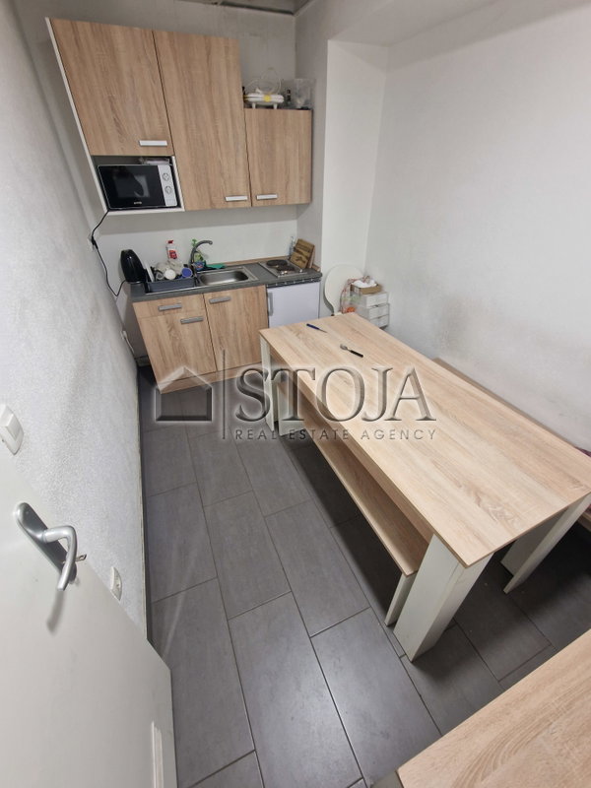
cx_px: 296
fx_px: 296
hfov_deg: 89.9
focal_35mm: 13
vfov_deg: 106.2
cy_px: 394
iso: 400
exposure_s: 1/33
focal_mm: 2.2
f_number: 2.2
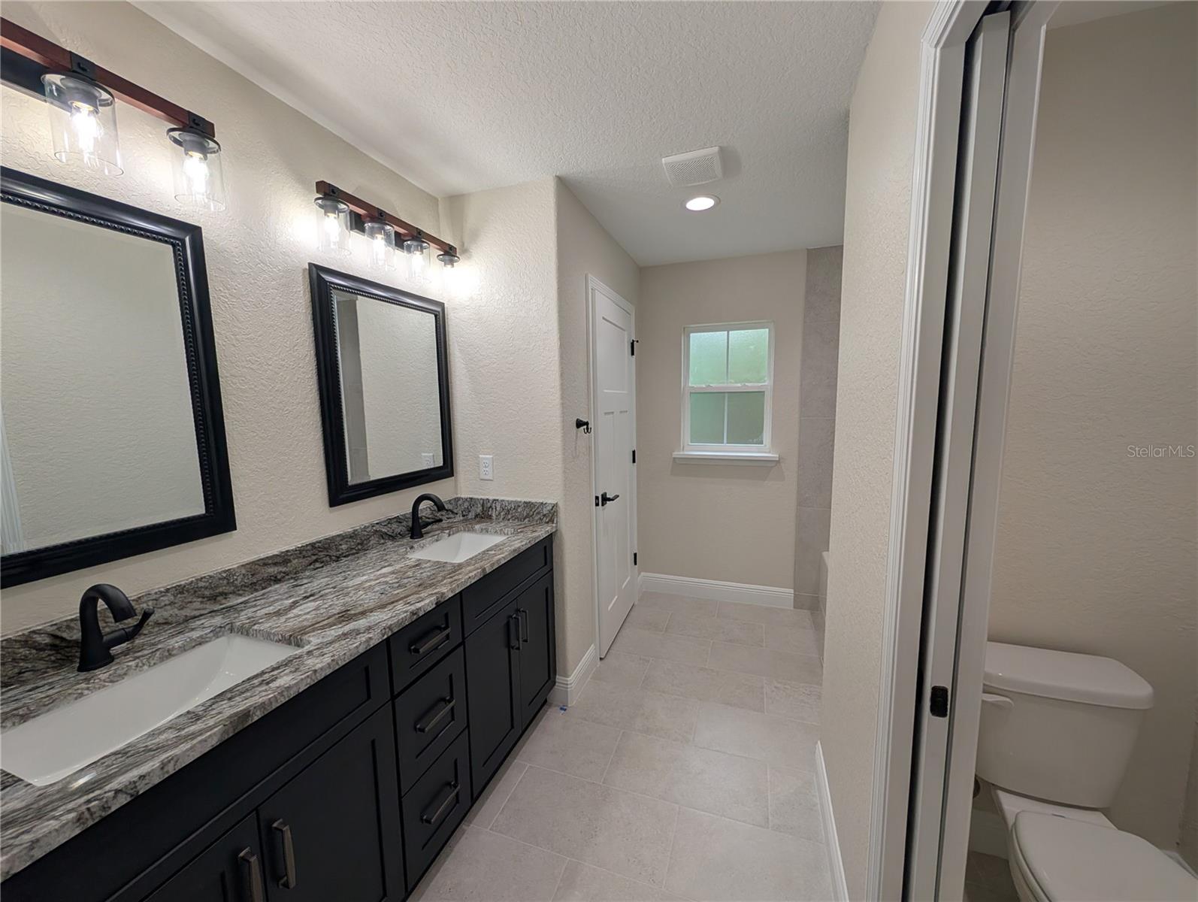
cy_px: 451
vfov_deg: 94.6
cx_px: 599
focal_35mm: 12
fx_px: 416
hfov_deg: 110.5
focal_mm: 2.02
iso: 55
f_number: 1.7
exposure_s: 1/385
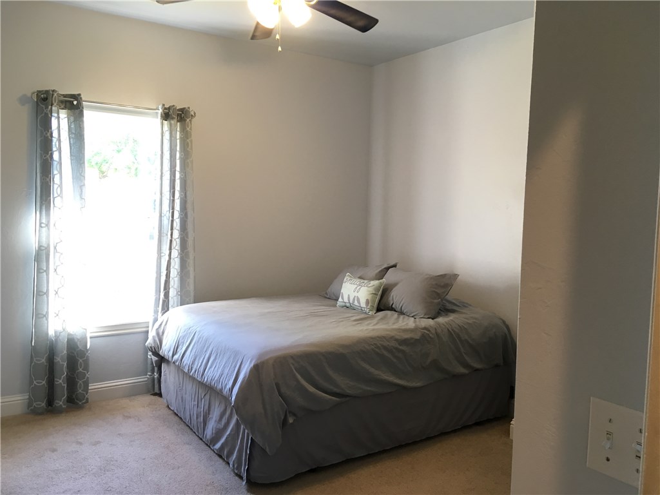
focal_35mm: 29
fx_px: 553
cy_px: 248
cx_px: 330
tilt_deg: -4.5
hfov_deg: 61.7
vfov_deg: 48.2
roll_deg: -1.3
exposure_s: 1/30
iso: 80
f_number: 2.2
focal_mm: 4.15
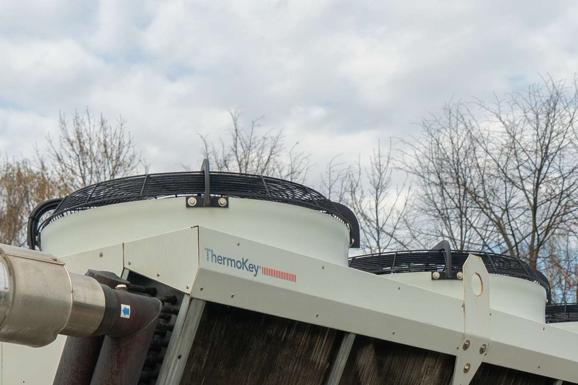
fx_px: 1381
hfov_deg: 23.6
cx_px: 230
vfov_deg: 15.1
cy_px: 516
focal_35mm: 86
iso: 320
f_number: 5
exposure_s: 1/500
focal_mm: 28
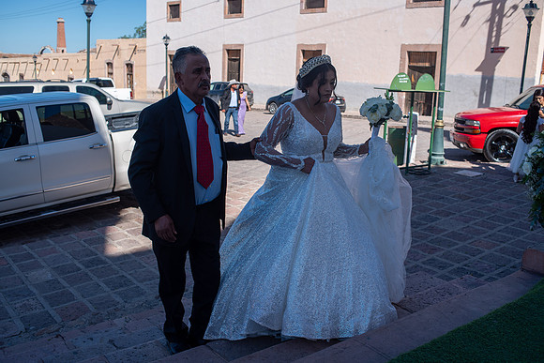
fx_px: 529
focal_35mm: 35
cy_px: 182
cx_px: 272
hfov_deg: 54.4
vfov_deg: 37.9
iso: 100
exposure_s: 1/800
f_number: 5.6
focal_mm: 35
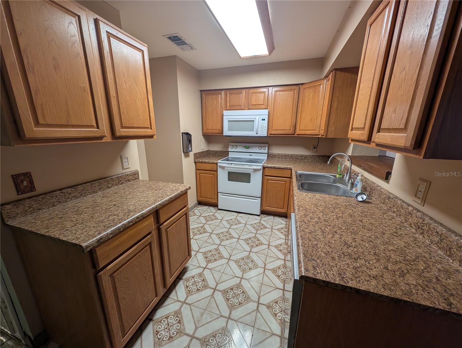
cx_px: 231
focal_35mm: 12
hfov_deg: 110.5
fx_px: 160
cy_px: 174
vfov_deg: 94.6
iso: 114
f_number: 1.95
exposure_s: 1/40
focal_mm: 2.23
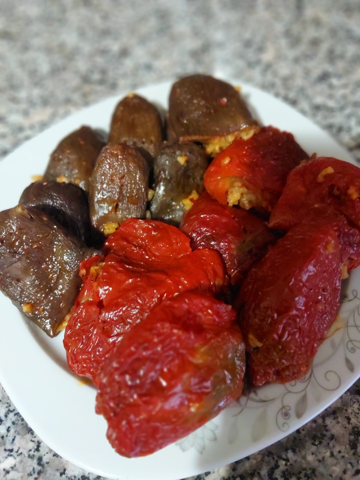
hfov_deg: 46.8
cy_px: 240
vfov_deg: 60.0
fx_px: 416
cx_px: 180
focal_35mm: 30
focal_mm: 4.6
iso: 800
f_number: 1.8
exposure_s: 1/17
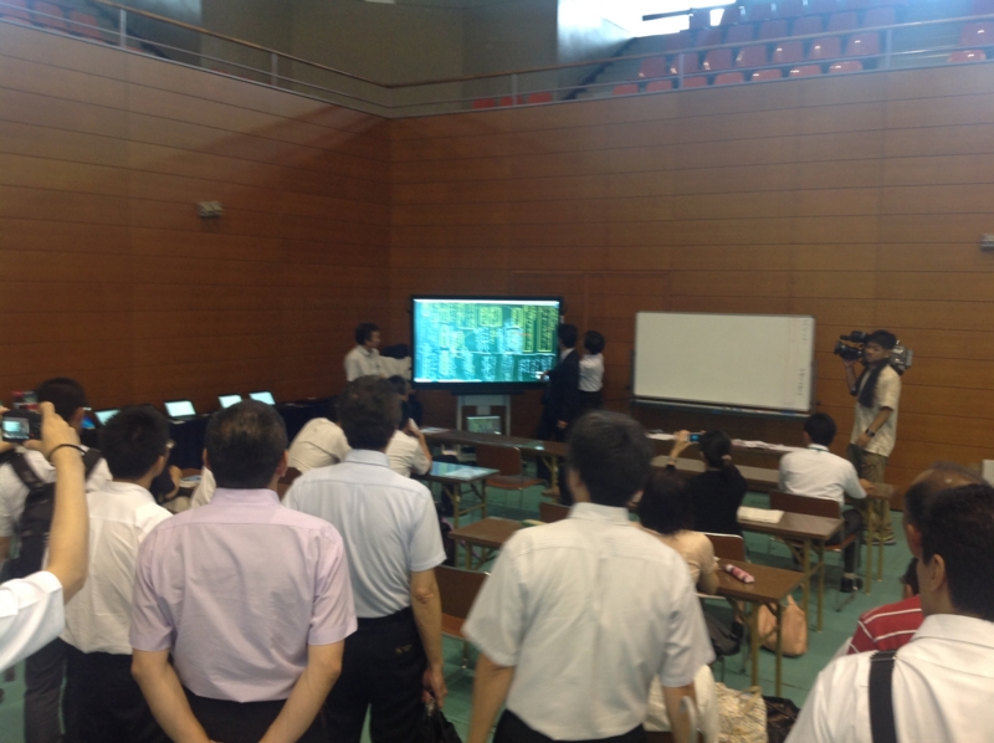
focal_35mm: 35
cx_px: 497
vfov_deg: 40.6
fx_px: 1004
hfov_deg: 52.7
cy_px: 372
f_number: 2.4
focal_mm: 4.28
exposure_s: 1/15
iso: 80
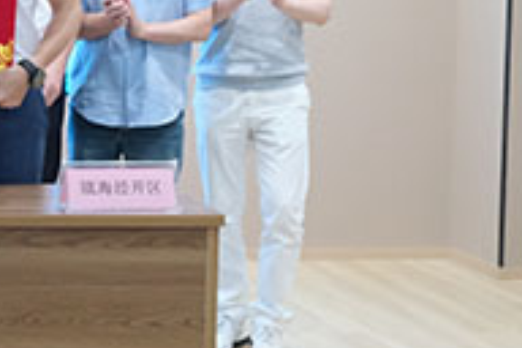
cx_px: -182
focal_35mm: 88
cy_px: 42
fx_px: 1276
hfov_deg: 20.8
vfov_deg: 15.4
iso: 4000
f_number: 3.8
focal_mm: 17
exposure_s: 1/100
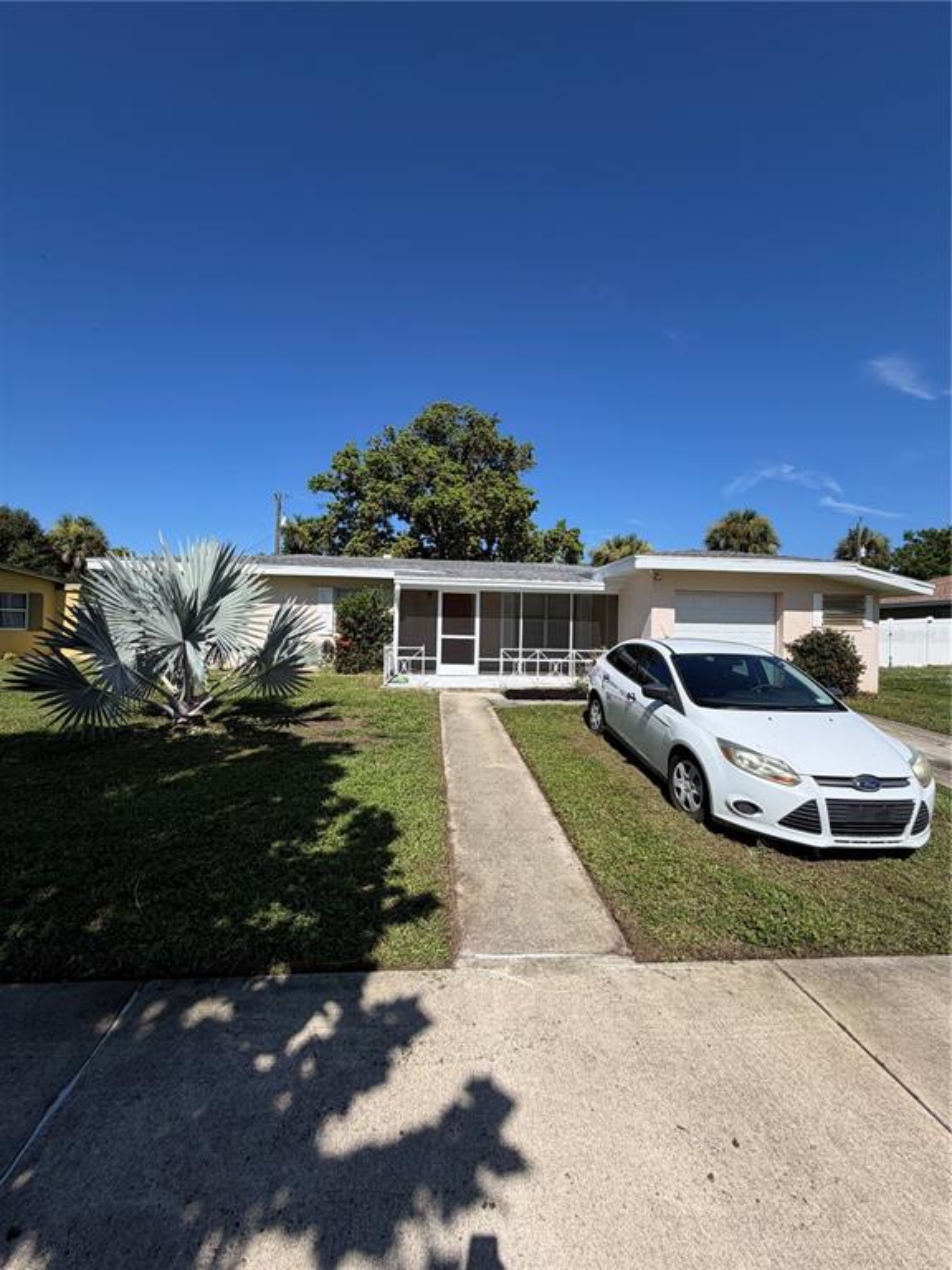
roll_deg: +1.1
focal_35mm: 14
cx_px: 476
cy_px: 635
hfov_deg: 85.7
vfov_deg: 102.1
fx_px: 513
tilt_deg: +0.5
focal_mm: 2.22
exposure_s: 1/830
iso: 20
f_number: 2.2
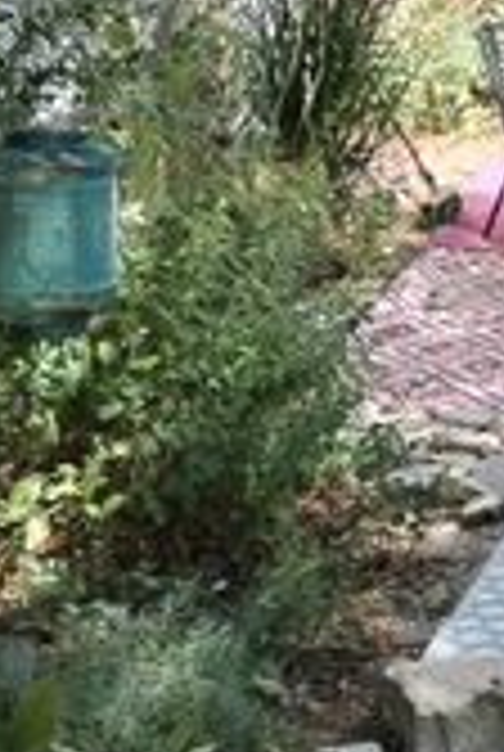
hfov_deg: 12.5
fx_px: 2028
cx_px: 1004
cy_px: 108
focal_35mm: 97
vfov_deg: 20.6
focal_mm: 4.75
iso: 100
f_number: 1.8
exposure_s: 1/502
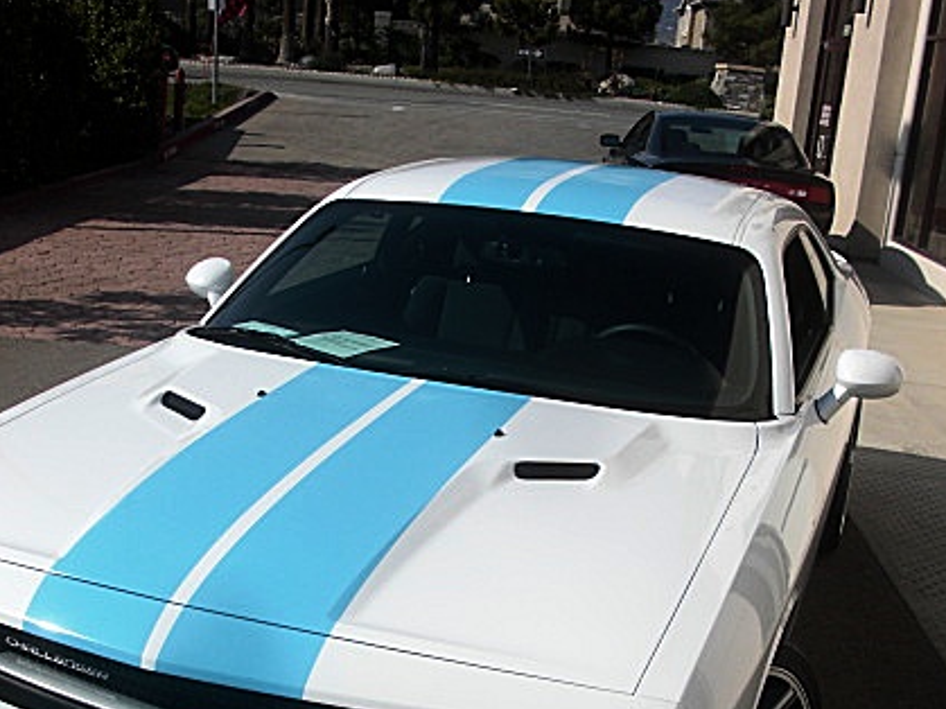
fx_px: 1503
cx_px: 429
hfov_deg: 34.9
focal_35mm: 55
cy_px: 531
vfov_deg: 26.2
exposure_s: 1/200
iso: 50
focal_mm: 6.3
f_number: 7.9
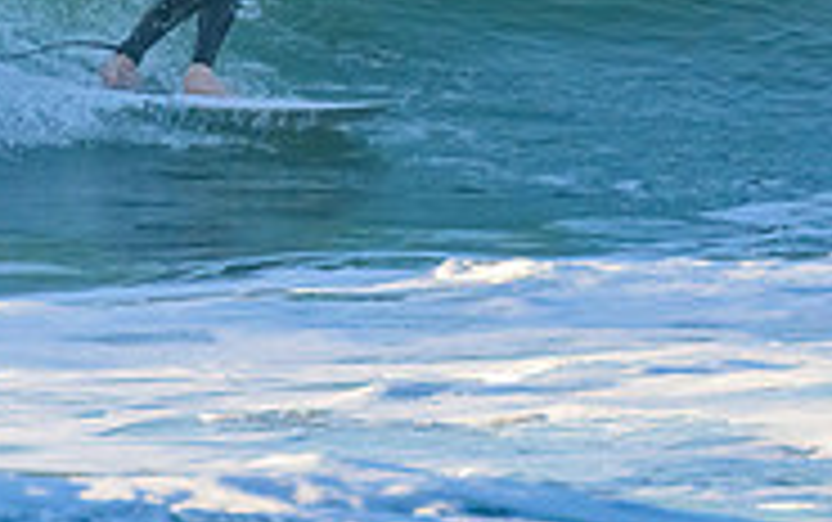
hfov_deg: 1.0
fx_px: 45640
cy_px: -169
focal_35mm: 2011
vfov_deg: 0.7
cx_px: 270
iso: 3200
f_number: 11
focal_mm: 630
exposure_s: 1/1600
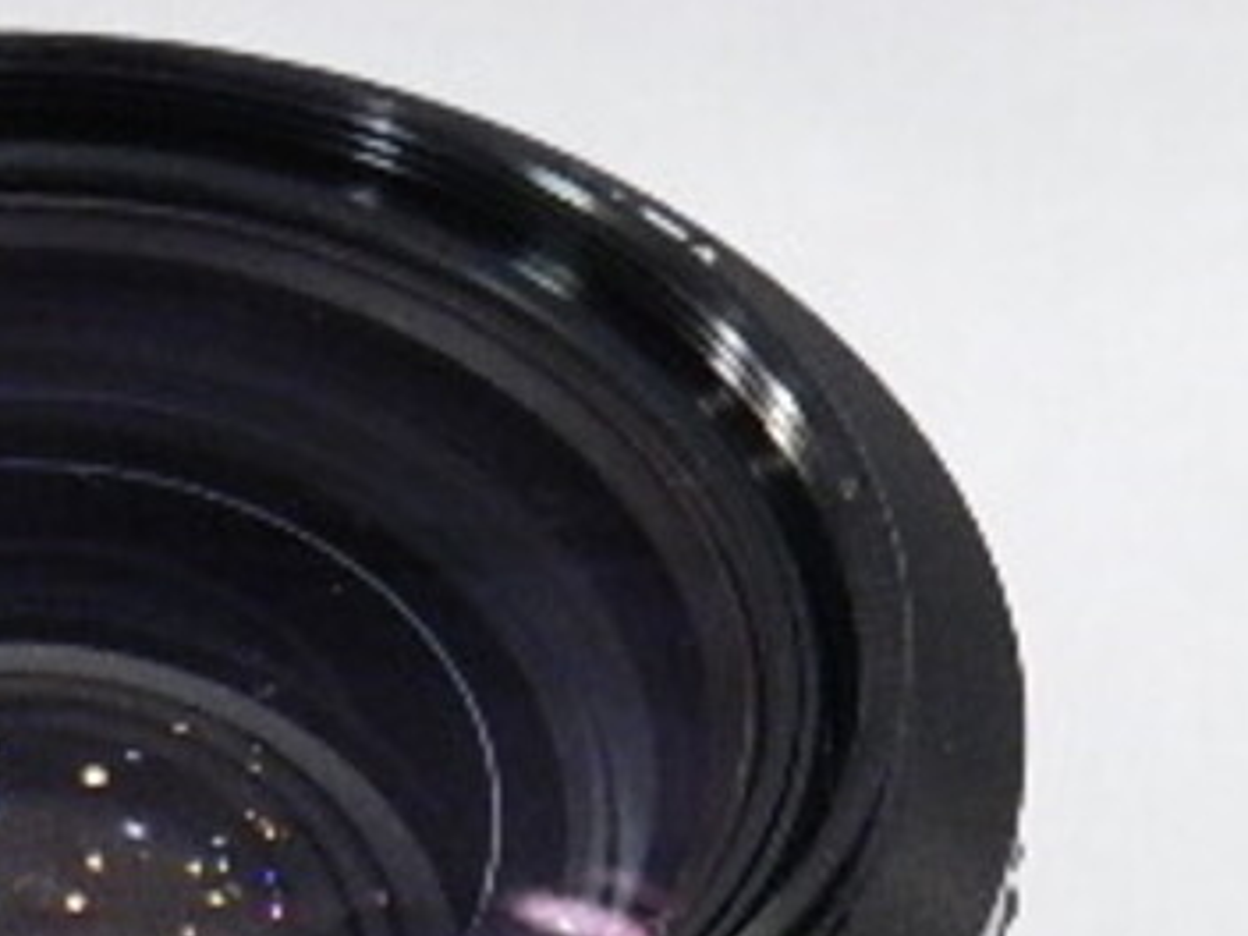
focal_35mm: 286
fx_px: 10311
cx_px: 14
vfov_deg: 5.2
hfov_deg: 6.9
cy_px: 1390
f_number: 4.4
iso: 800
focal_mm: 14.9
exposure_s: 1/60
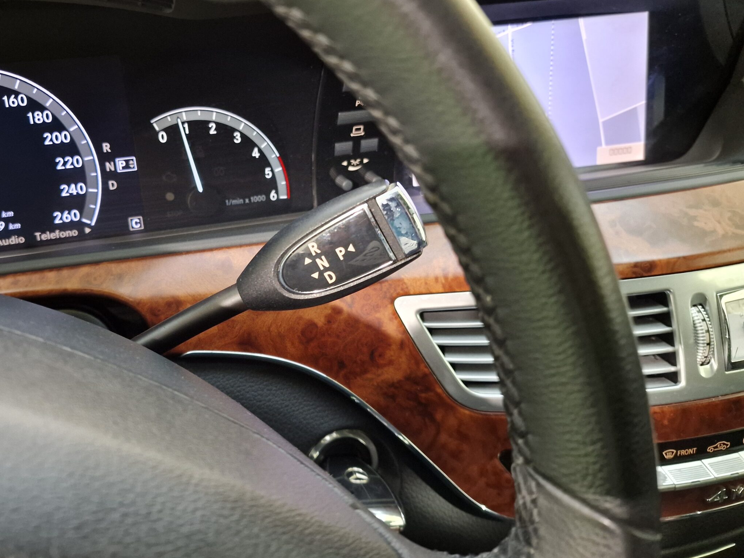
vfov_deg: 48.2
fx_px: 623
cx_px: 281
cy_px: 269
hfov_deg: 60.9
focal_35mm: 29
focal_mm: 6.4
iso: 400
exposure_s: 1/25
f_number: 1.8
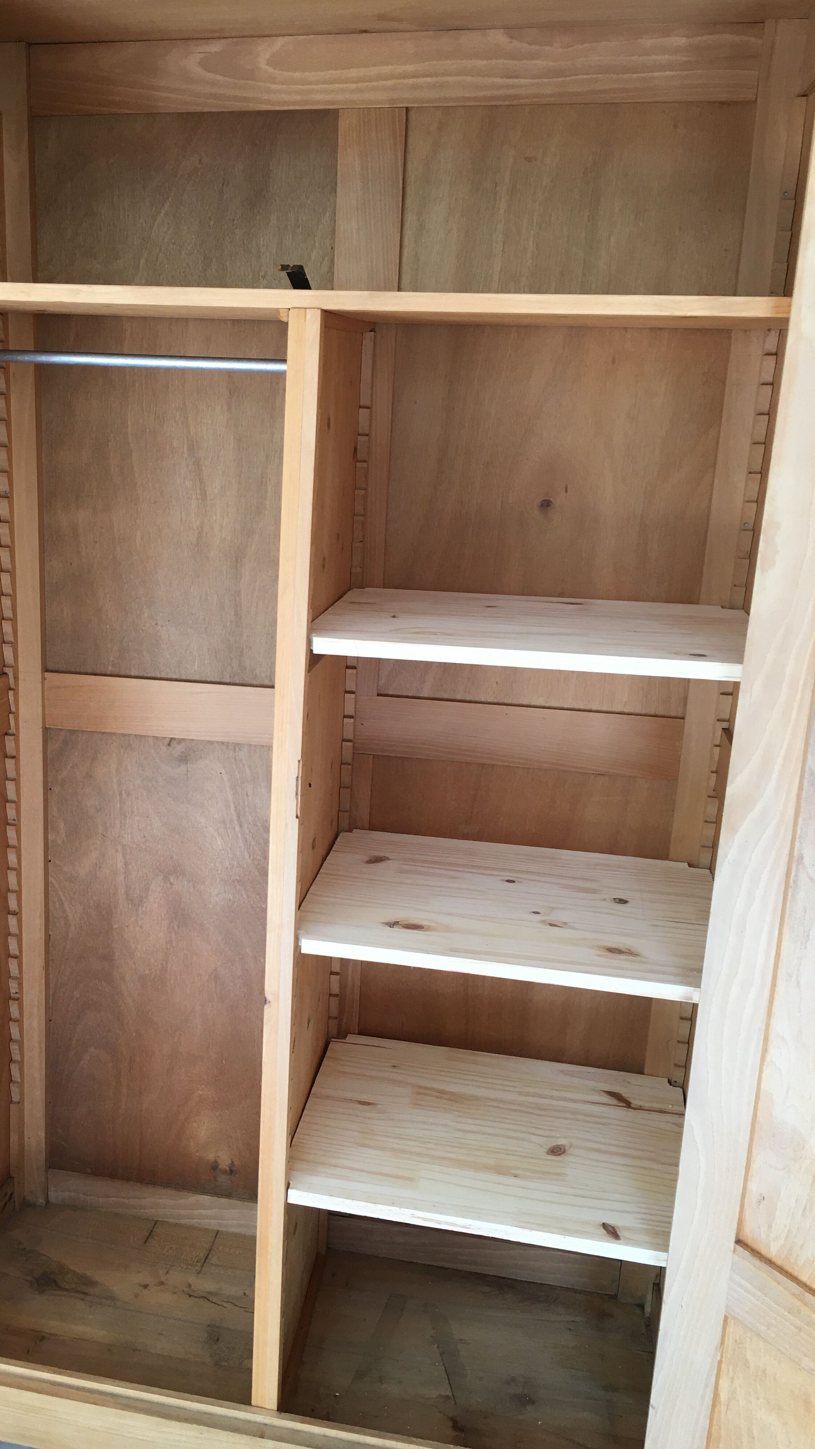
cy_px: 733
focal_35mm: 32
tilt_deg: -12.2
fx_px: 1230
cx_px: 270
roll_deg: -2.1
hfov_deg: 36.3
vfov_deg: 61.0
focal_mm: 4.15
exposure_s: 1/33
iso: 32
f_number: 2.2
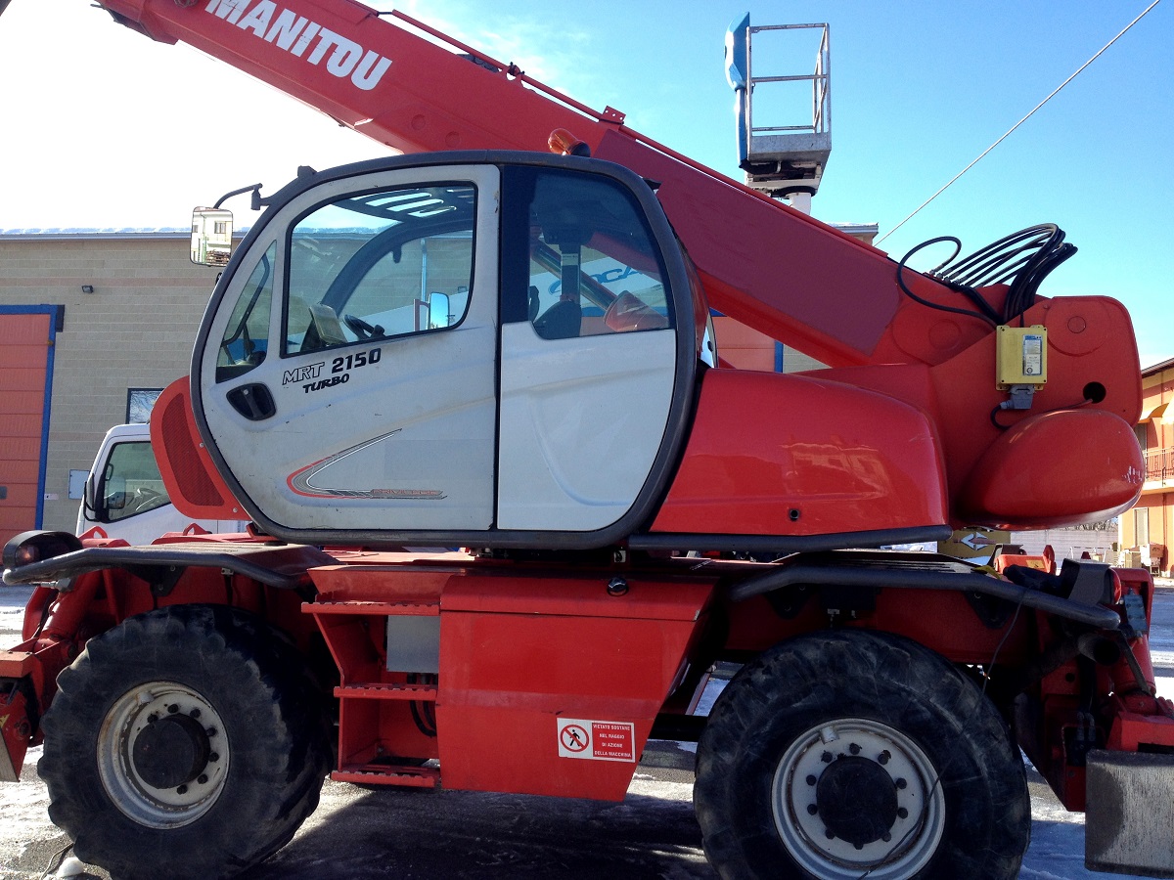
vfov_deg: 40.7
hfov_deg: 52.6
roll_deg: +1.2
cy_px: 440
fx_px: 1187
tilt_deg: +2.7
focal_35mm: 35
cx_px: 587
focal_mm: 4.28
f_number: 2.4
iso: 50
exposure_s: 1/642
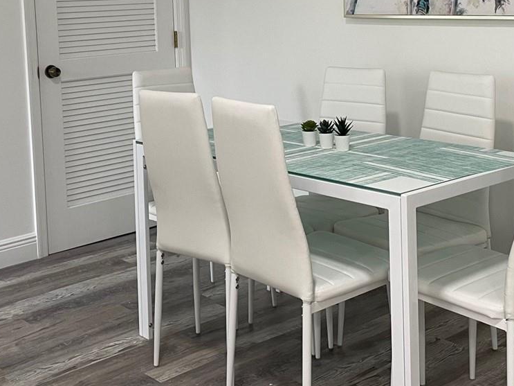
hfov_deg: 34.3
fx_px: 831
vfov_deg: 25.6
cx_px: 268
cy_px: 75
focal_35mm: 56
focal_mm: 4.2
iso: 100
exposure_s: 1/60
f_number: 1.6
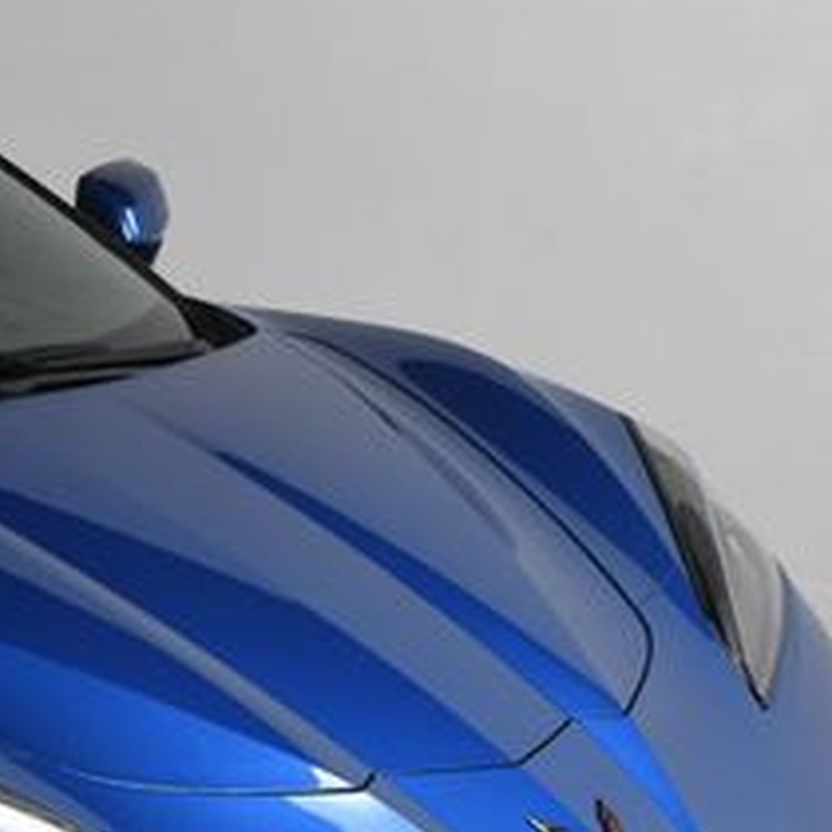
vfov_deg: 18.4
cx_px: -301
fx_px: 2529
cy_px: 725
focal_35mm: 93
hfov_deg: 17.3
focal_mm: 24
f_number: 11
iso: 100
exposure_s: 1/160
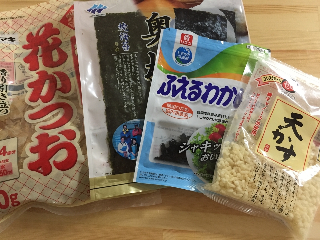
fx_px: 268
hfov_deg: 61.7
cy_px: 120
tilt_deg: -78.4
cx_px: 160
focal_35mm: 29
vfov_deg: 48.2
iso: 250
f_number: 2.2
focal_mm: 4.15
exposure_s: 1/17
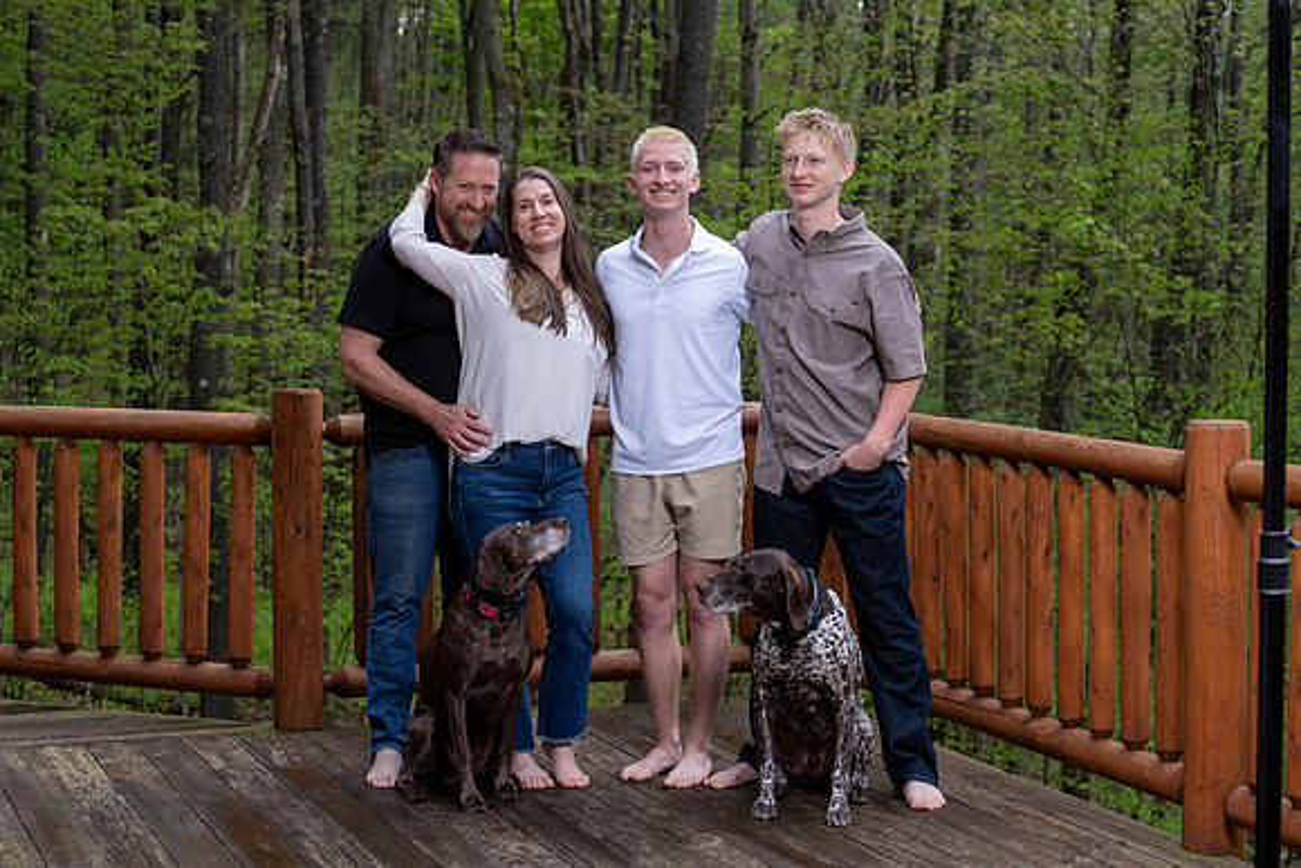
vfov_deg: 19.5
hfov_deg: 28.8
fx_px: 2530
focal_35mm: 70
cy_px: 434
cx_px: 650
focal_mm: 70
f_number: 5.6
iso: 400
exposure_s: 1/50
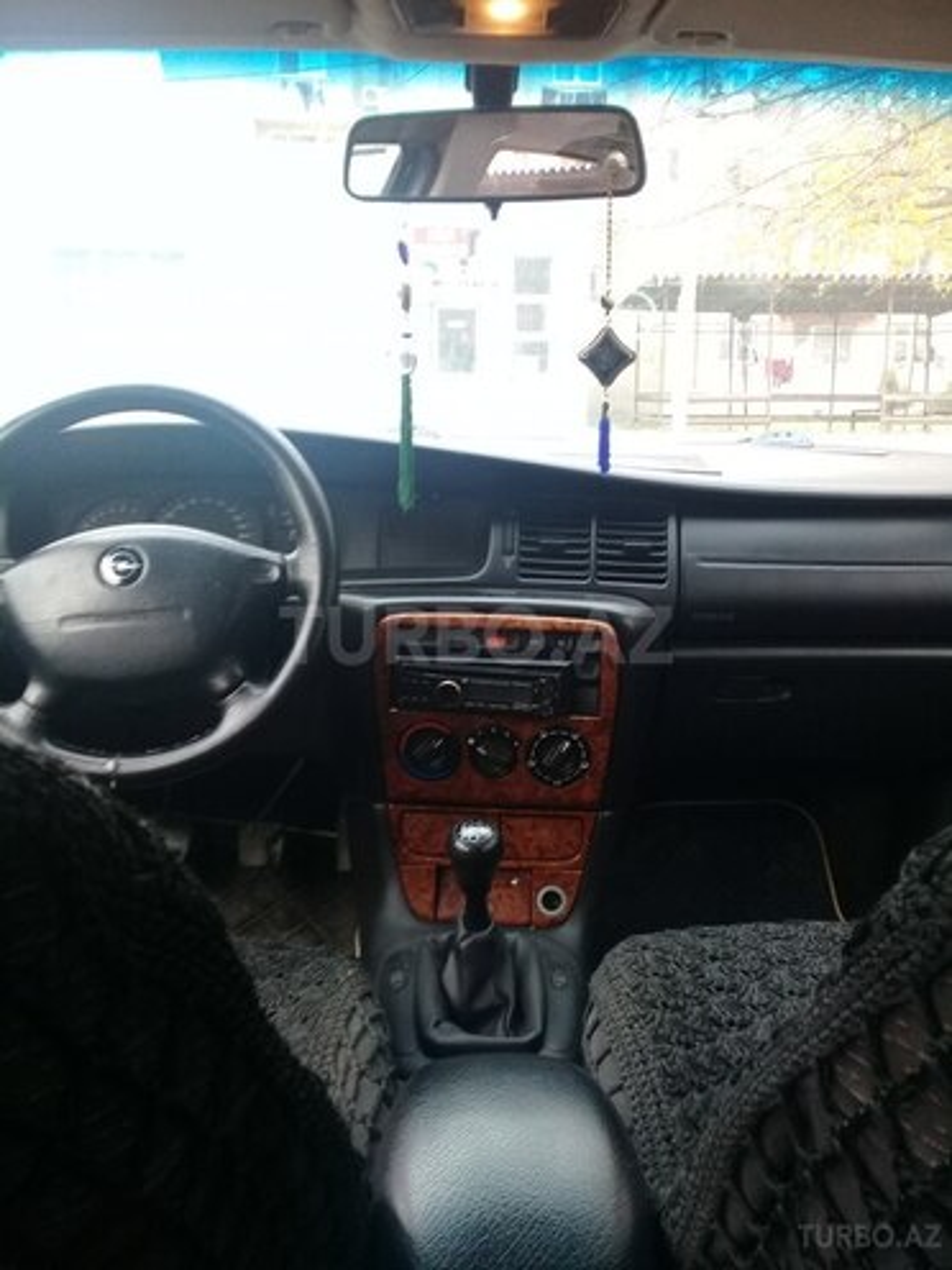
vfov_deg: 58.4
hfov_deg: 45.4
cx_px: 476
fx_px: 1137
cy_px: 635
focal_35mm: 31
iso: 80
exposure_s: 1/50
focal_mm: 3.3
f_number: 2.2
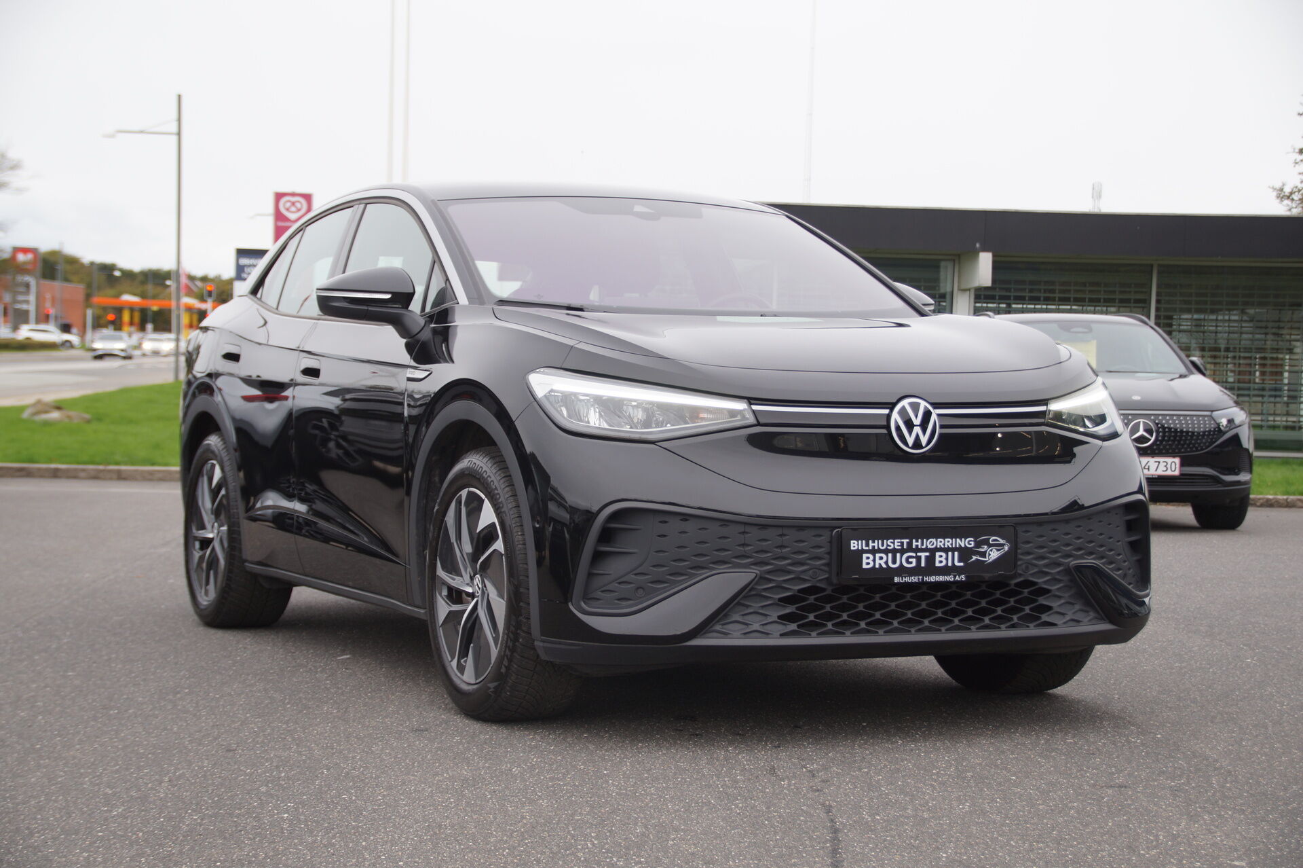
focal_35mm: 68
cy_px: 434
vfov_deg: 20.1
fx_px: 2442
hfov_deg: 29.9
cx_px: 652
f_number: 5
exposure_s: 1/80
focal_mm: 45
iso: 100
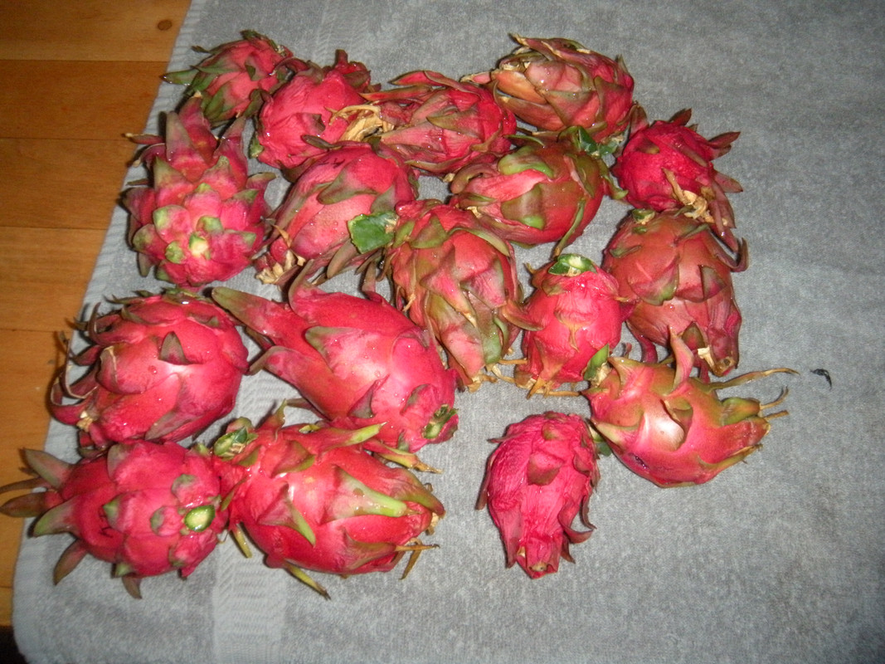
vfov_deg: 40.7
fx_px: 895
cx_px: 442
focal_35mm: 35
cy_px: 332
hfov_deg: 52.6
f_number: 6.4
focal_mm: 5.9
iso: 400
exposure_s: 1/60
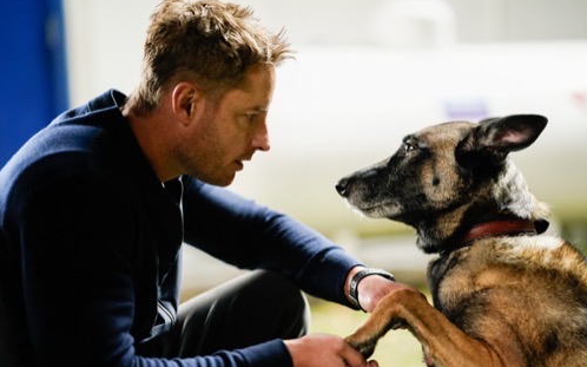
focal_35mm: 87
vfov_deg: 15.0
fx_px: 1391
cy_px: 192
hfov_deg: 23.8
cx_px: 294
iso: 2500
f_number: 1.4
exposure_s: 1/125
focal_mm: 85
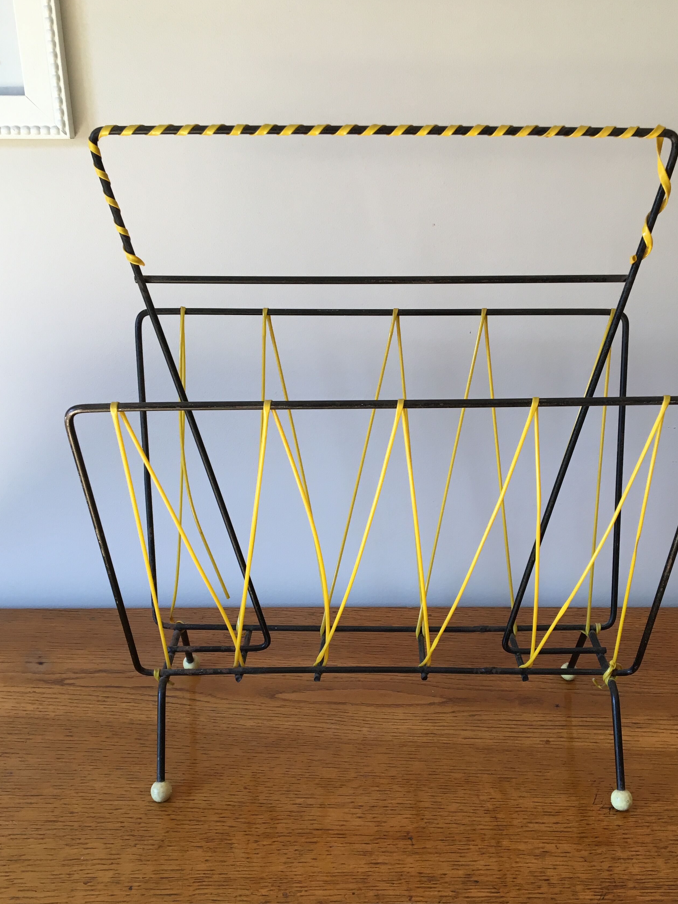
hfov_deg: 40.7
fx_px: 914
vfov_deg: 52.5
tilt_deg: -24.4
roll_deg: +0.4
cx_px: 365
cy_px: 511
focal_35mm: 35
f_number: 2.2
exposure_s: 1/33
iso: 25
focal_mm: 4.15
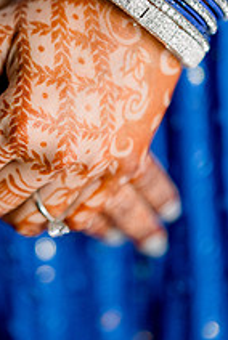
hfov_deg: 12.9
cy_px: 77
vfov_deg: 19.1
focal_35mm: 106
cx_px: 40
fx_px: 1004
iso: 320
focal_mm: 50
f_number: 1.4
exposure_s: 1/160
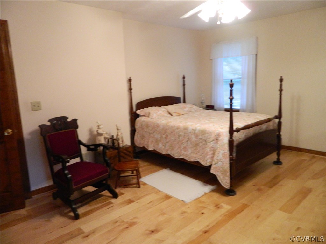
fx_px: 235
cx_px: 163
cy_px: 122
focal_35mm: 25
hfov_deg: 69.4
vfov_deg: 54.9
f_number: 3.1
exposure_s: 1/30
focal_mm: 4.5
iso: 400
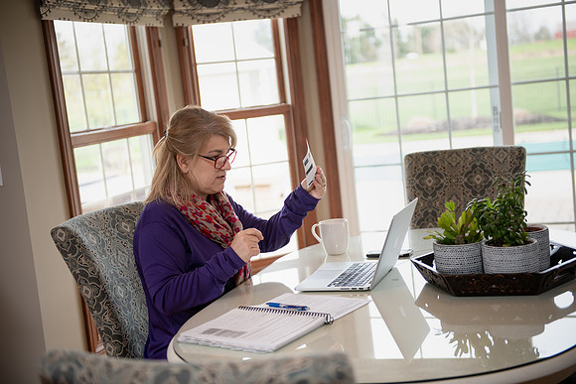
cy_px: 192
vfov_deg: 24.6
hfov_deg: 36.2
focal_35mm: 55
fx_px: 880
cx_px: 288
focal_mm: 55
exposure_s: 1/200
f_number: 2.8
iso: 320
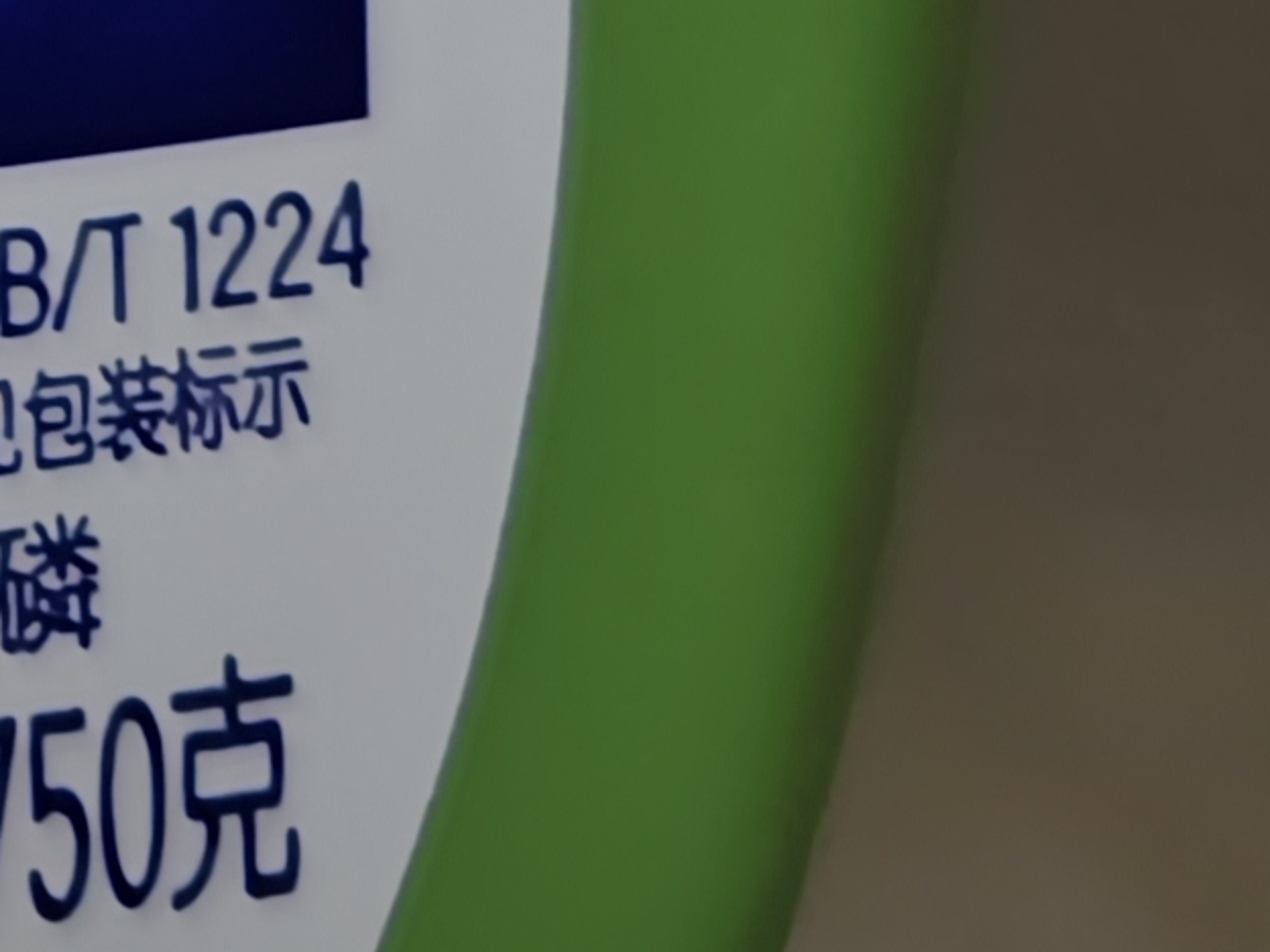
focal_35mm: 151
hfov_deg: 10.9
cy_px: -1766
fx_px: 5540
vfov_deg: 8.5
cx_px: -1832
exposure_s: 1/100
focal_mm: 5.56
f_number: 1.88
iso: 513
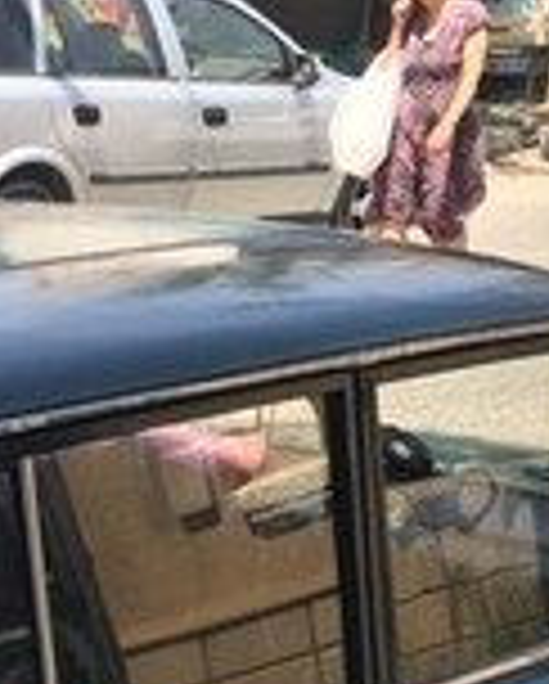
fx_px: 2493
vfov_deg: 14.8
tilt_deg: -22.1
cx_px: -284
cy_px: 929
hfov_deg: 12.0
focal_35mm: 123
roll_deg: -2.0
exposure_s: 1/670
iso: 32
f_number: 2.2
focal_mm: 4.15
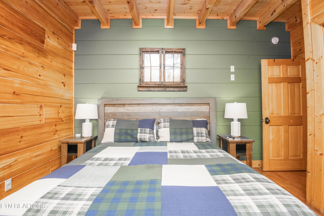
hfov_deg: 96.7
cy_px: 108
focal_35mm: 16
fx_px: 144
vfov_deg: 73.7
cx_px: 162
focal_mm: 16
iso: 500
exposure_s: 1/60
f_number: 9
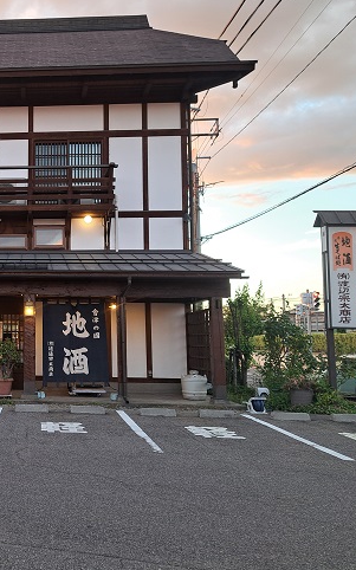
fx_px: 590
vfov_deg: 51.5
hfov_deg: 31.2
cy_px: 274
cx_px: 2
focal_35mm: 38
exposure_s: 1/50
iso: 50
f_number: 1.8
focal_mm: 5.23
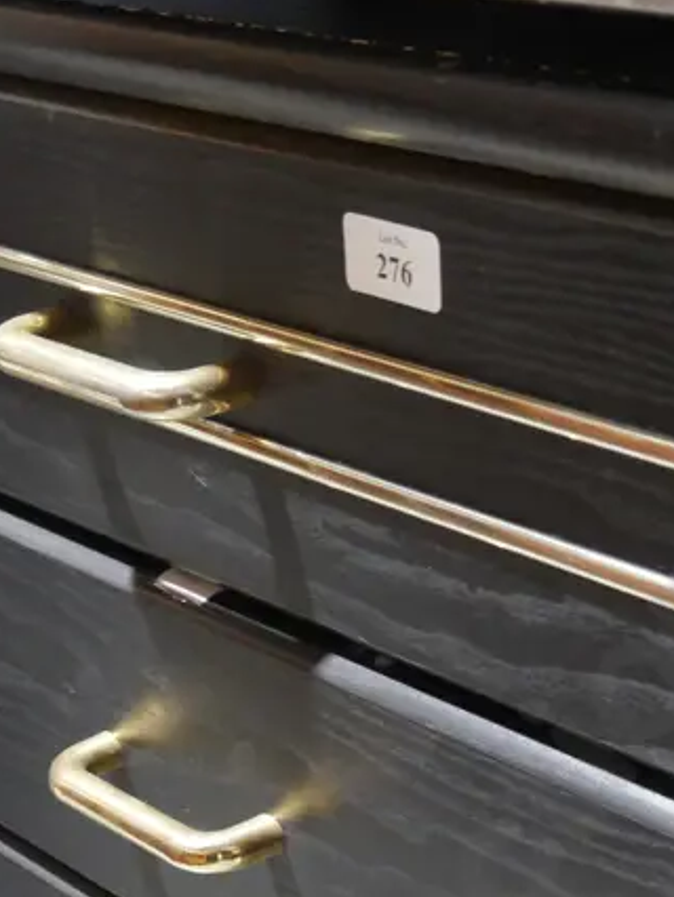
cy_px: 939
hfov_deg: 19.1
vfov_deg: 24.0
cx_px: 452
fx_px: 1997
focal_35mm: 77
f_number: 3.6
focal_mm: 16
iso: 1600
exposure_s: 1/60
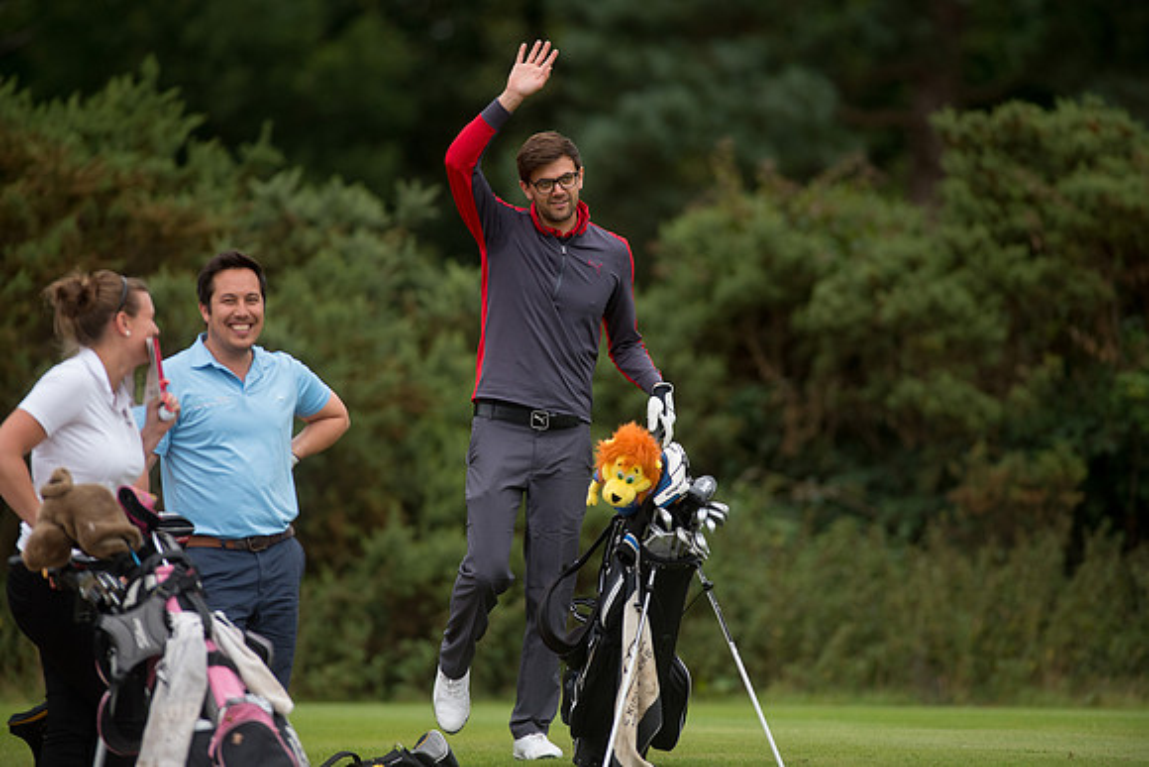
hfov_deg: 6.9
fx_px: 9577
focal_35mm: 300
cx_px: 574
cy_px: 384
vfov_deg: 4.6
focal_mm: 300
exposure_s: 1/3200
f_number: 4
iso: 800
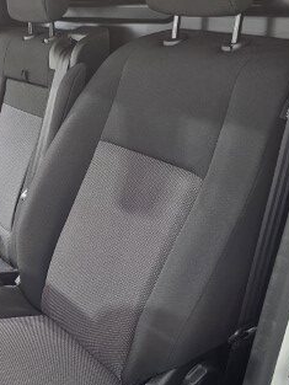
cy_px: 235
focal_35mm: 47
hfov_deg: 29.2
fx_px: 523
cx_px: 11
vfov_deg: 40.2
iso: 640
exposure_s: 1/50
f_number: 1.7
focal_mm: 6.3
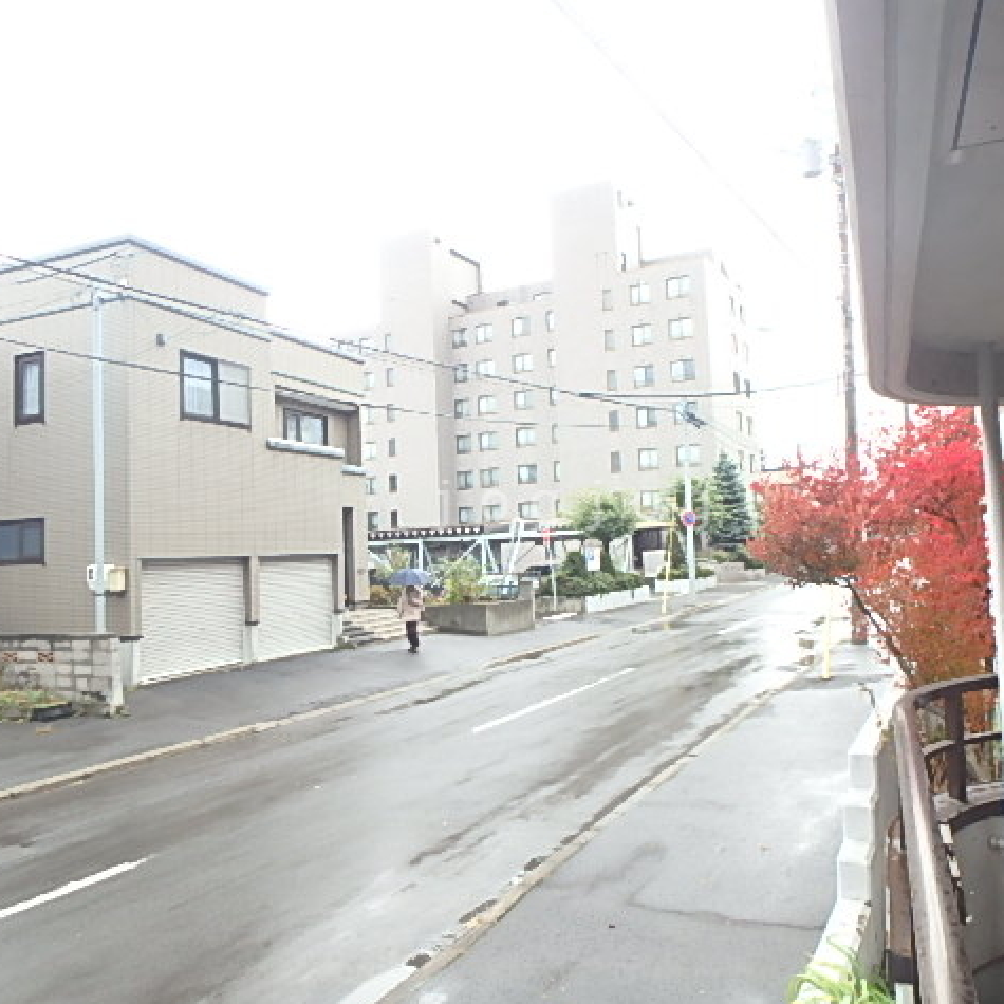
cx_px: 577
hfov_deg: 62.6
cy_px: 505
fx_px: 820
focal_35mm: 25
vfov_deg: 62.9
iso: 160
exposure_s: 1/60
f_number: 3.5
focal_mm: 3.7
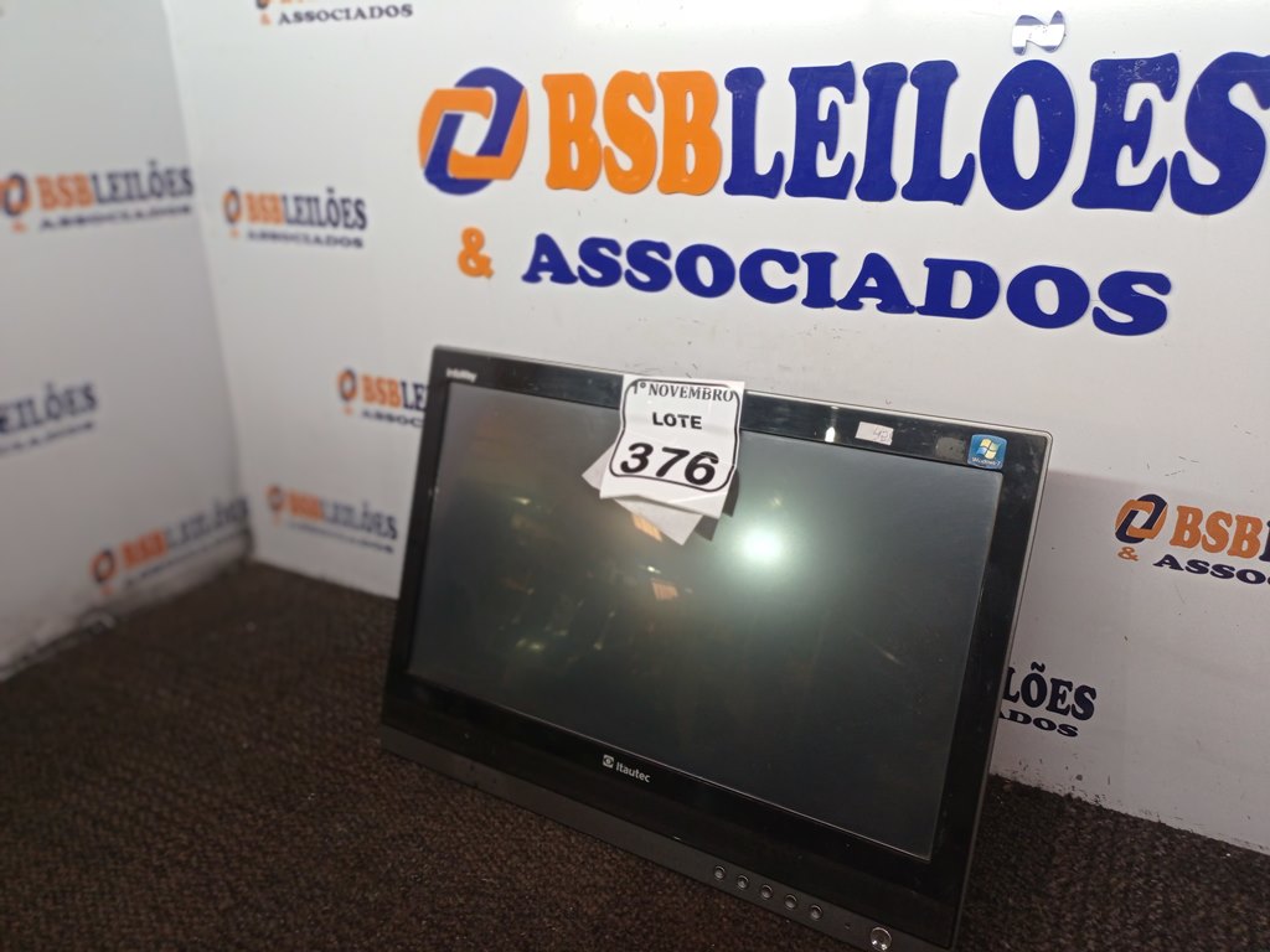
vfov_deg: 49.7
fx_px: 1027
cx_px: 635
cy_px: 476
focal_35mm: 28
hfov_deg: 63.4
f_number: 1.79
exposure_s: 1/60
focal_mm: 4.7
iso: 128
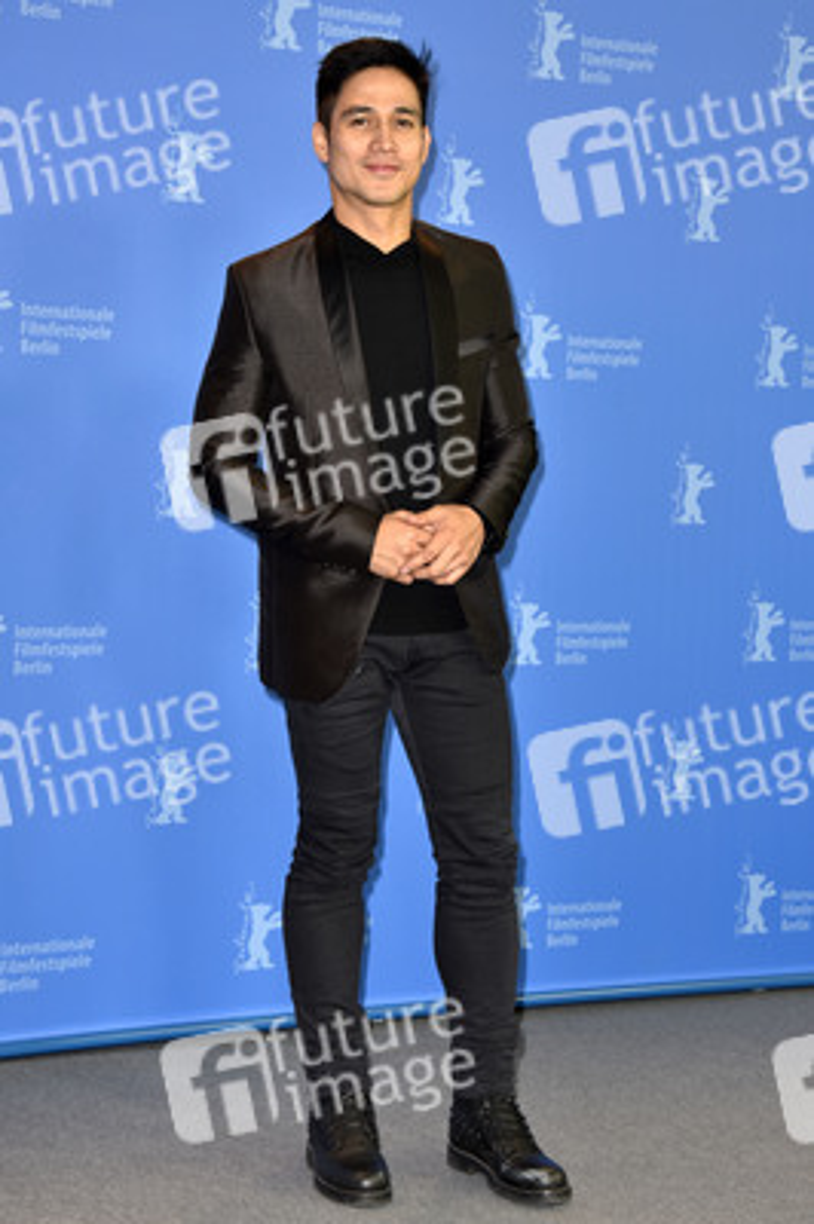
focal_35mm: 68
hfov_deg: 20.0
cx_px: 407
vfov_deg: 29.7
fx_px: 2310
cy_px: 612
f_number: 5.6
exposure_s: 1/125
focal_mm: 68
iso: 640
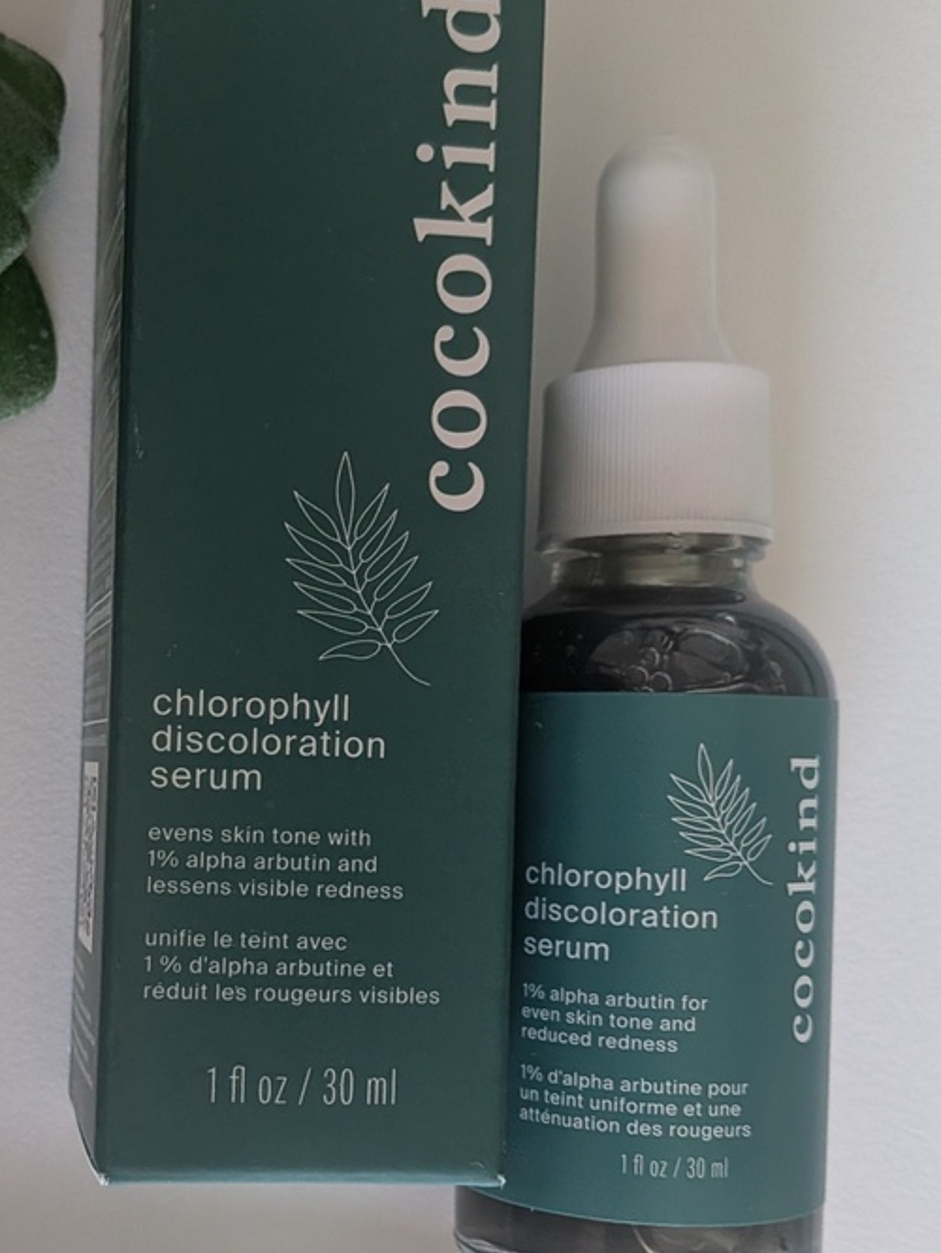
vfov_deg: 39.2
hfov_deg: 29.3
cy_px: 821
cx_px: 139
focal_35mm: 48
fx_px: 1739
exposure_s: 1/120
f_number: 1.7
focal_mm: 4.53
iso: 534
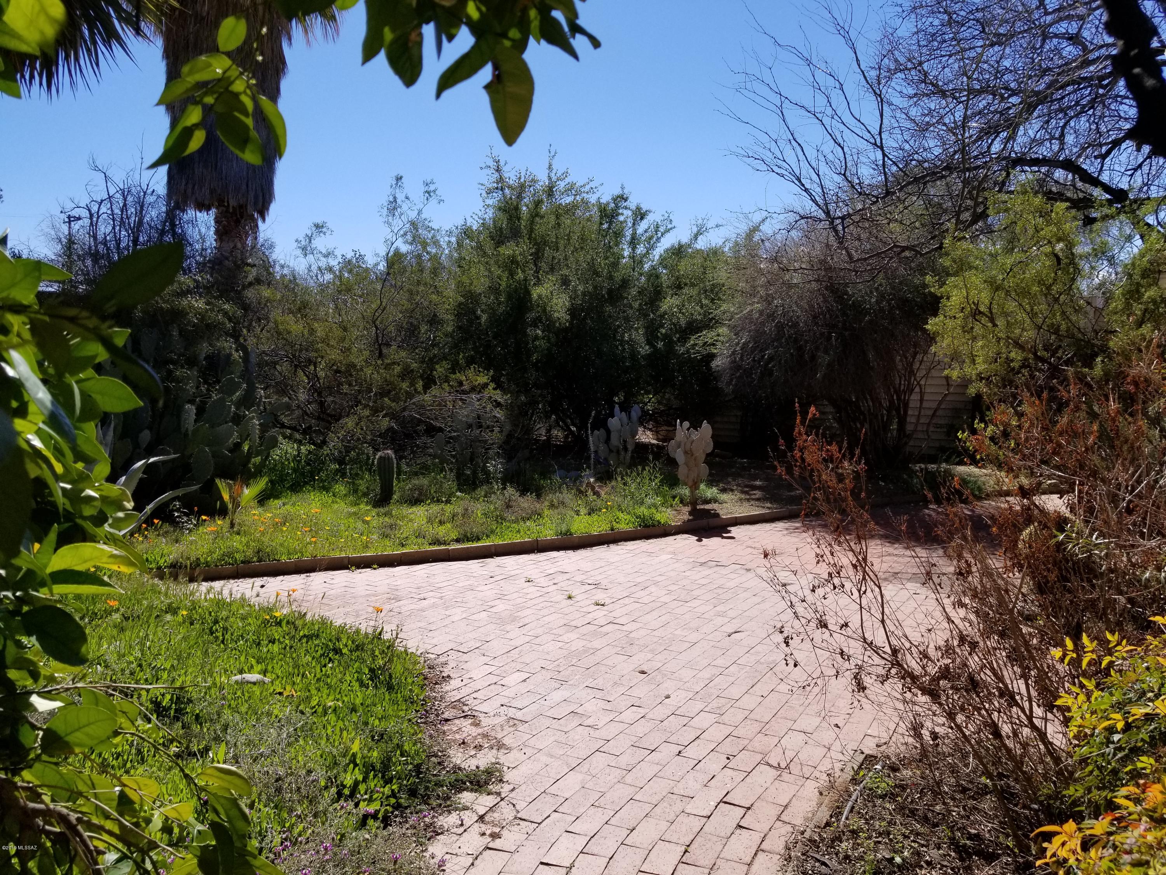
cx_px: 583
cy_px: 438
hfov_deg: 67.3
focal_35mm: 26
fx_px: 876
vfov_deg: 53.1
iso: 50
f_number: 1.7
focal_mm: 4.25
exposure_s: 1/2904
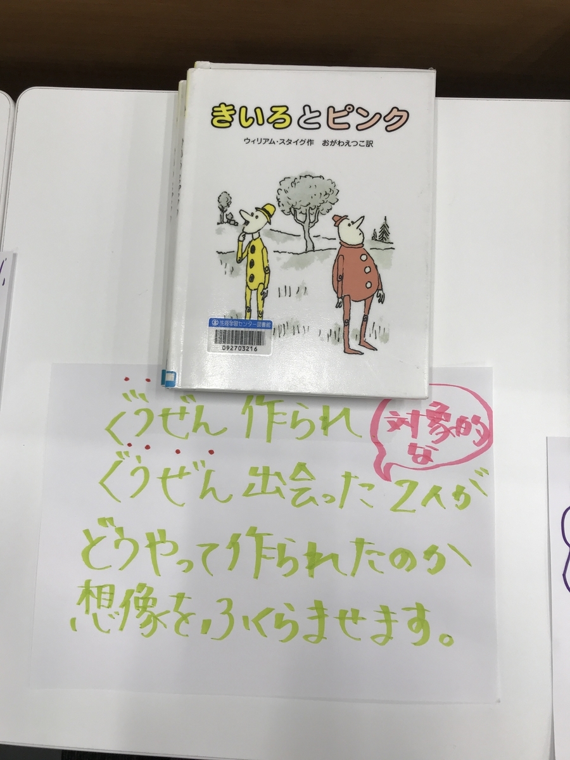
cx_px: 285
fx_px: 615
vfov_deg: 63.4
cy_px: 380
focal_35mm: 28
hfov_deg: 49.7
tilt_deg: -81.3
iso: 32
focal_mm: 3.99
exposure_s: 1/100
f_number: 1.8
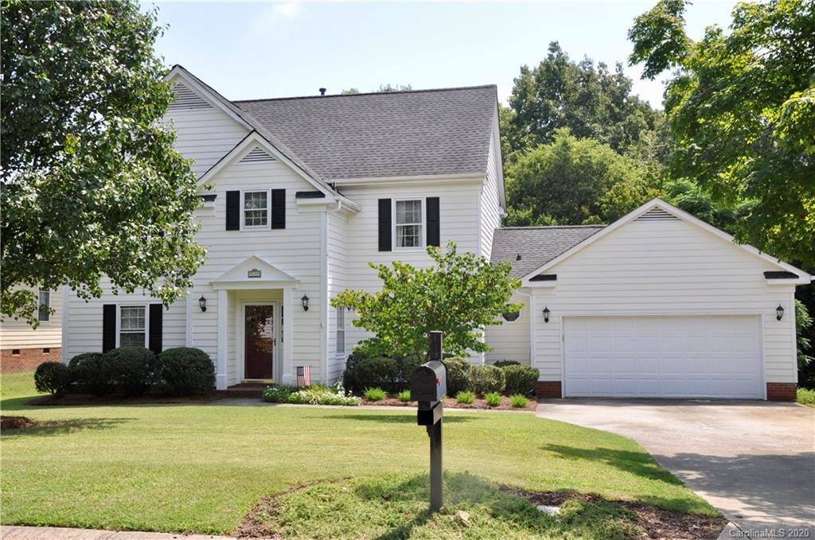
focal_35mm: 39
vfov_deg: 34.1
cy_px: 270
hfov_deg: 49.6
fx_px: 881
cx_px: 408
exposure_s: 1/125
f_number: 11
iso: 200
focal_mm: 26
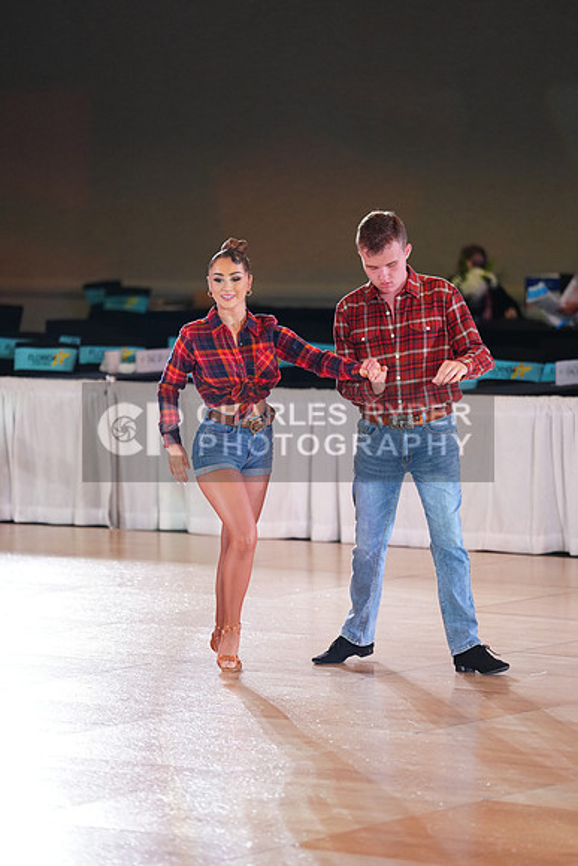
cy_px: 433
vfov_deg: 11.3
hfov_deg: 7.5
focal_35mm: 182
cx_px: 289
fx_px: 4380
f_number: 2.8
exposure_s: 1/500
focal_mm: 182
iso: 2500
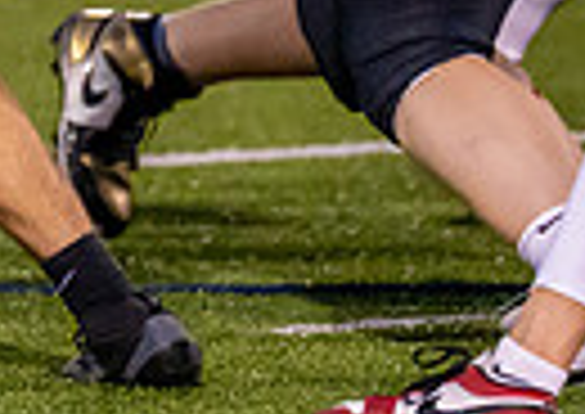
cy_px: -431
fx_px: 19859
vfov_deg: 1.2
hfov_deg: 1.7
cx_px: -561
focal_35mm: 1199
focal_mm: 200
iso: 3200
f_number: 2.8
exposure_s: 1/1250
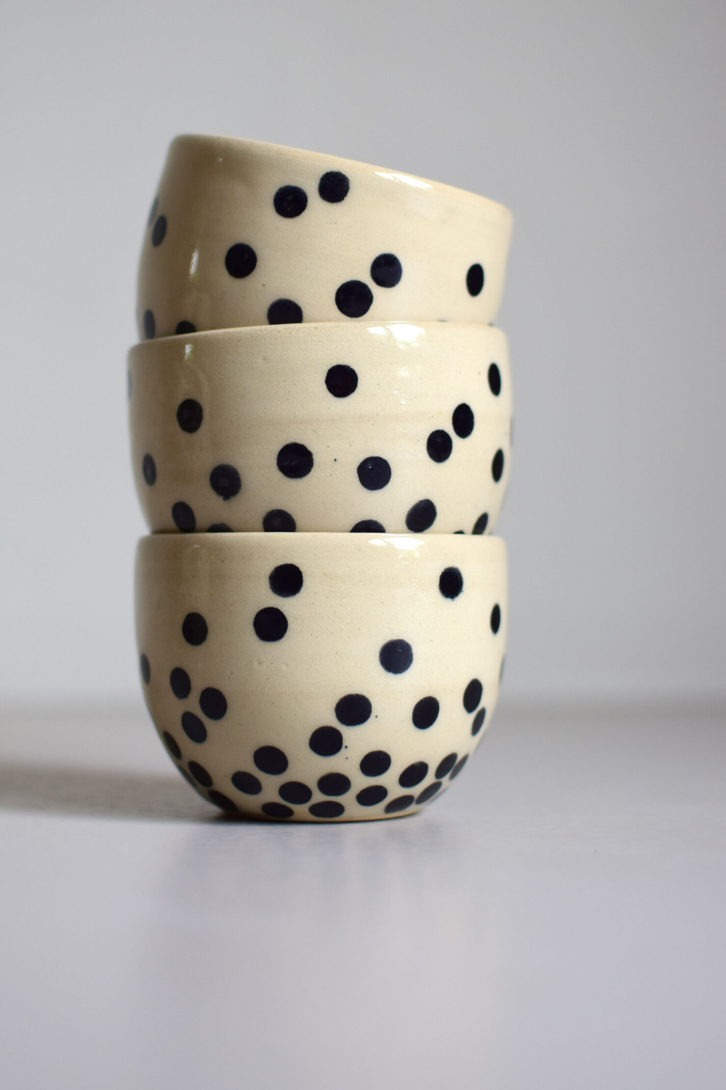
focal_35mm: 61
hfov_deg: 22.4
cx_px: 333
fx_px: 1833
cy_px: 480
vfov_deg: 33.1
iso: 250
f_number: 2.5
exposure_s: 1/320
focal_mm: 35
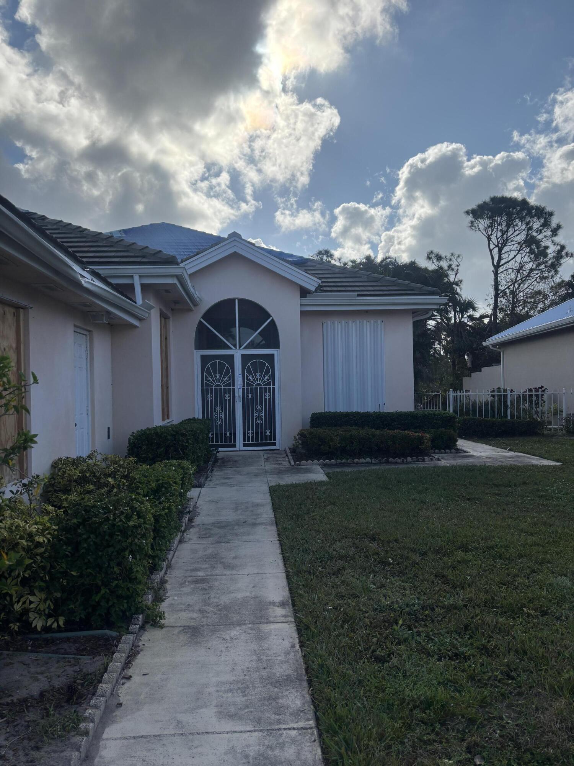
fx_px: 575
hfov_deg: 53.1
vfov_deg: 67.3
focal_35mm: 26
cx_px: 287
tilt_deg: -1.9
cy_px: 383
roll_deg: +1.6
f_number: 1.6
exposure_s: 1/6711
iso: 50
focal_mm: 5.96
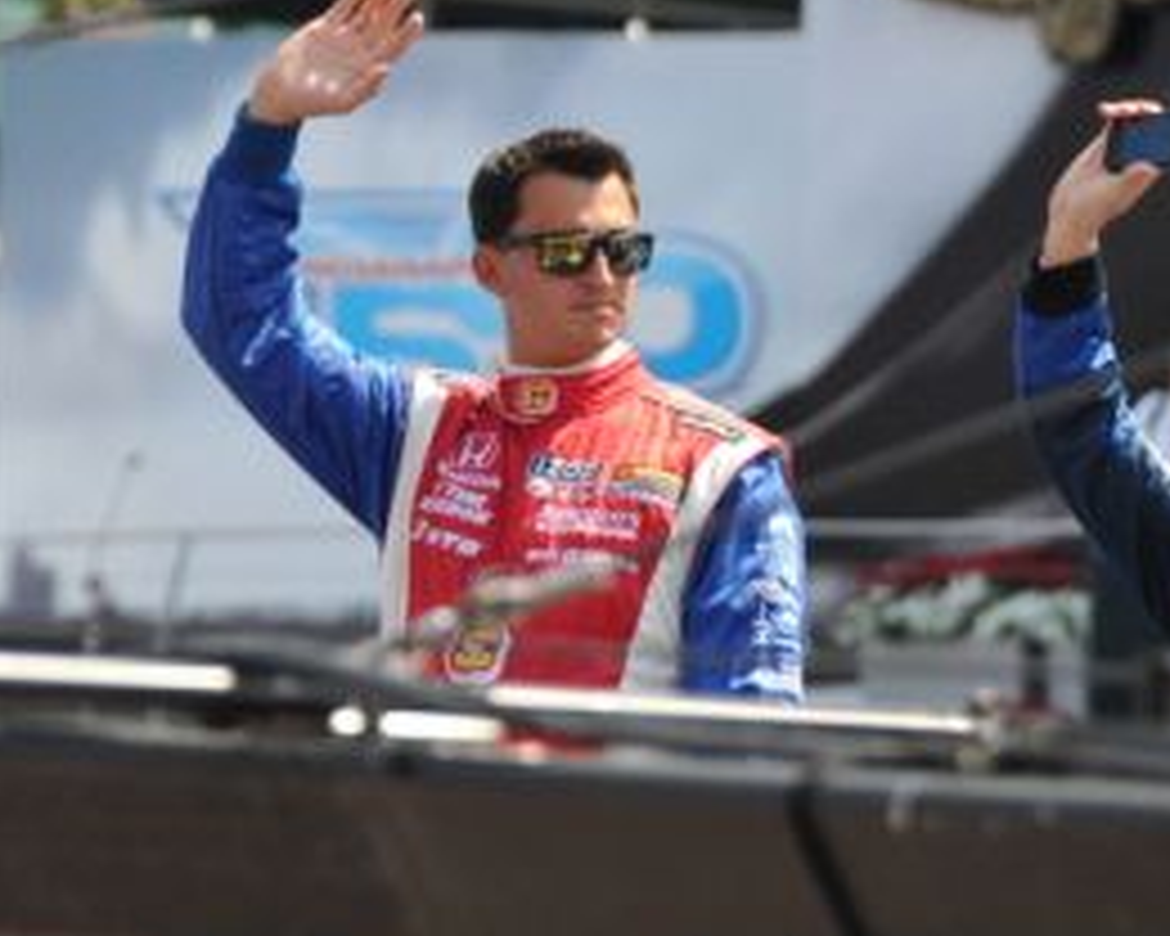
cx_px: 612
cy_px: 286
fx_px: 18733
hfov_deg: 3.6
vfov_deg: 2.9
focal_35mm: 541
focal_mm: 200
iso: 1000
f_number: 5.6
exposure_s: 1/2000
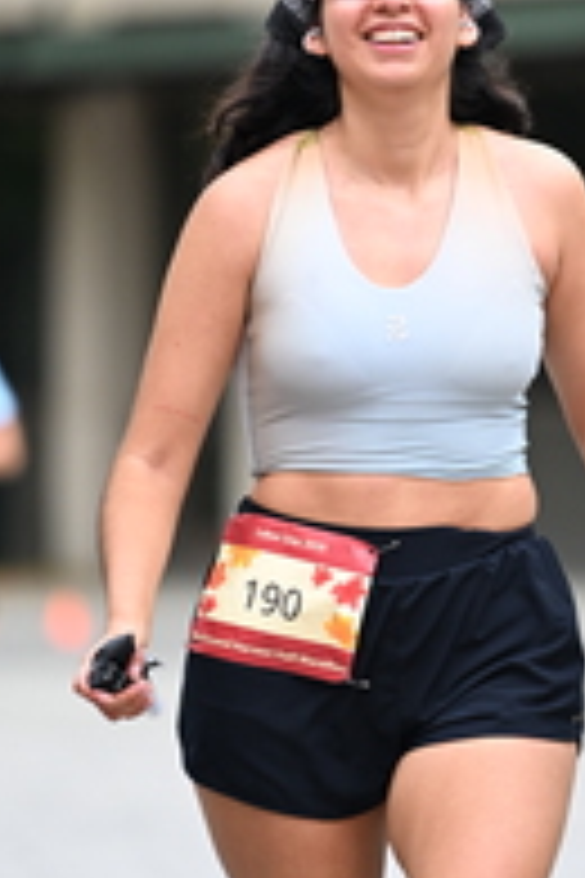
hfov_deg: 2.4
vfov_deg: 3.7
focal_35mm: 563
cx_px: 466
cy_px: 342
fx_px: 13722
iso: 640
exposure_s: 1/1600
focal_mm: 200
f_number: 2.8
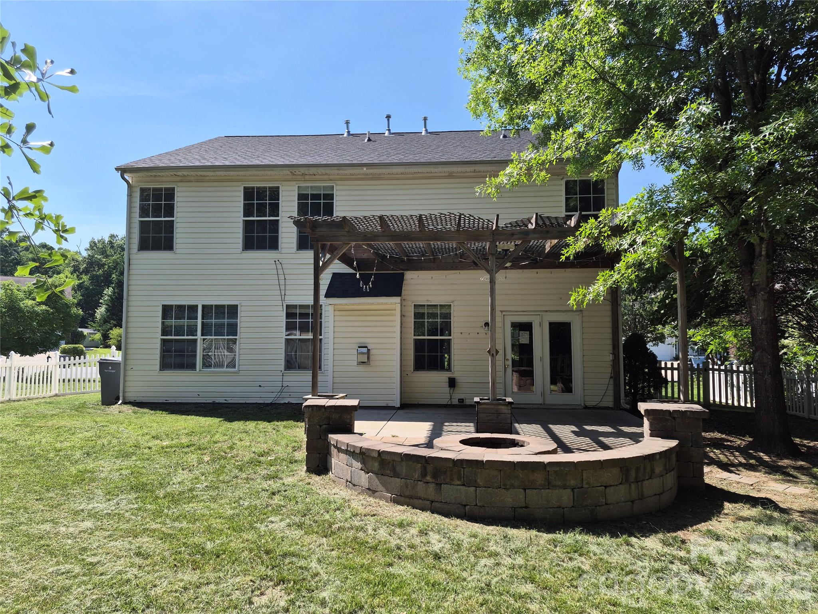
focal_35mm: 23
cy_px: 307
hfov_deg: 73.9
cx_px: 409
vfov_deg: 58.9
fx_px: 544
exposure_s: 1/1336
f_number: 1.8
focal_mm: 5.4
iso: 25
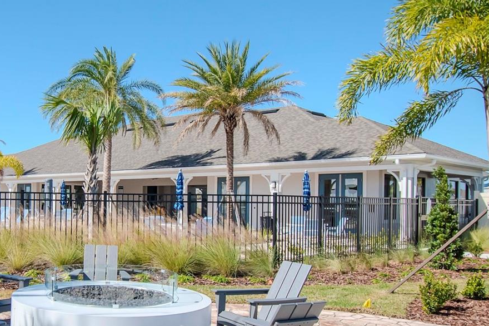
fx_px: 555
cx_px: 117
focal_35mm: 41
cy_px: 199
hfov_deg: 45.7
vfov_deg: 32.6
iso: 640
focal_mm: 15
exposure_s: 1/3200
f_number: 6.3
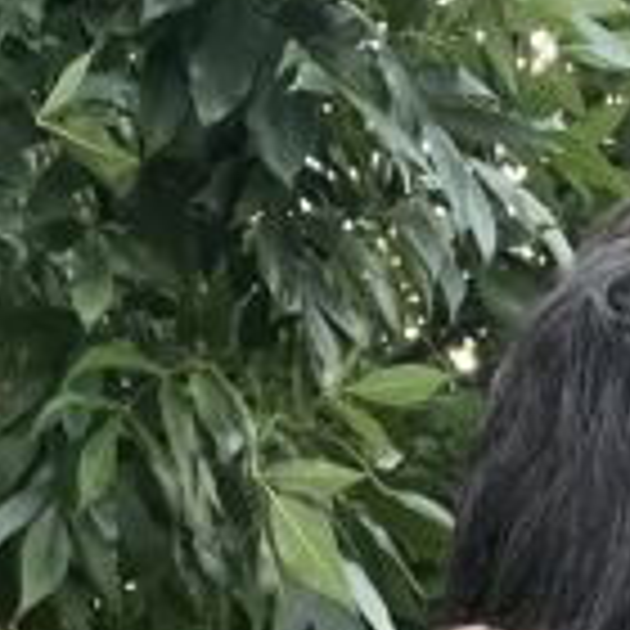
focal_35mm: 114
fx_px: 2347
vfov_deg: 14.0
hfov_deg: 14.7
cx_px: 792
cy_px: 1044
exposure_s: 1/60
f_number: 2.2
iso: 160
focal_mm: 2.71
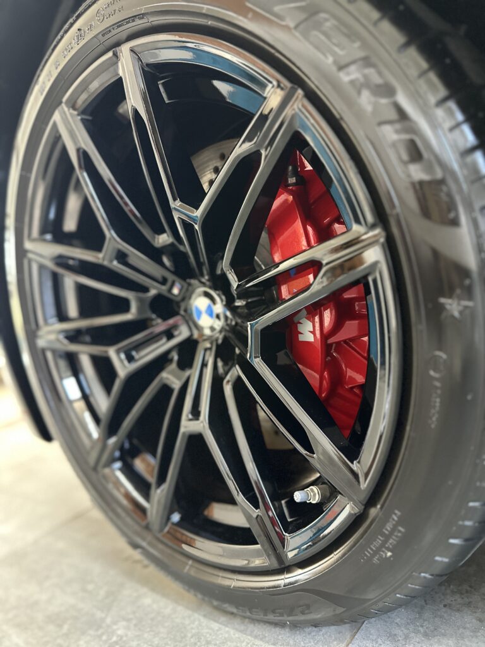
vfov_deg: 71.6
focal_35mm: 24
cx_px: 242
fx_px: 448
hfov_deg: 56.8
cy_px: 324
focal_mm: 6.86
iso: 800
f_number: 1.78
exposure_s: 1/33
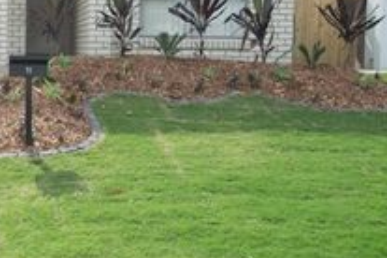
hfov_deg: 47.1
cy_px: 61
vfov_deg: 37.8
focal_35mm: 34
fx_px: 365
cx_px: 6
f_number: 11
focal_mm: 10
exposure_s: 1/500
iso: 400
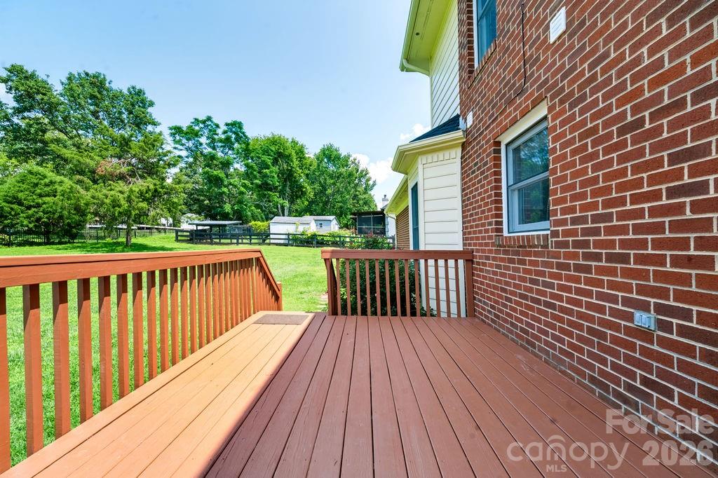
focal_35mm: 14
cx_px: 359
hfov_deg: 104.3
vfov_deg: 81.2
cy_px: 239
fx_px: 279
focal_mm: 14
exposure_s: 1/160
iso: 640
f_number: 8
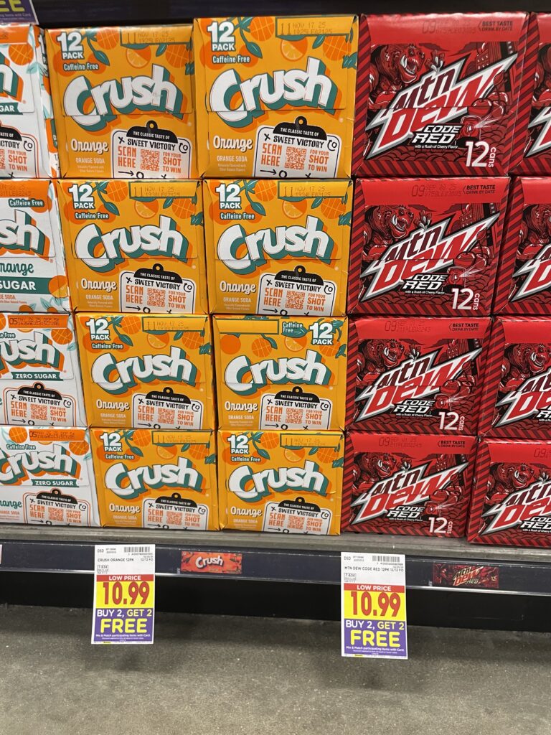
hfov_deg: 53.1
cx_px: 276
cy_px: 368
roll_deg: +0.3
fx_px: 552
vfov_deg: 67.3
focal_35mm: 26
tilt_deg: -19.3
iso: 125
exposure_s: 1/61
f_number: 1.6
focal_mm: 4.2
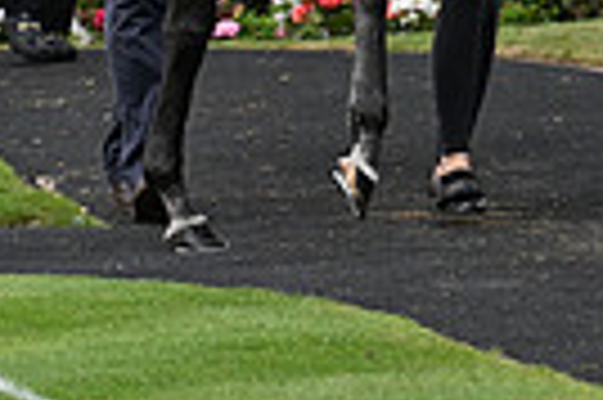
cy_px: -407
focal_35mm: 868
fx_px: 14521
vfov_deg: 1.6
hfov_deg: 2.4
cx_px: 122
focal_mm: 200
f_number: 5.6
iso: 800
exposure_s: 1/1250
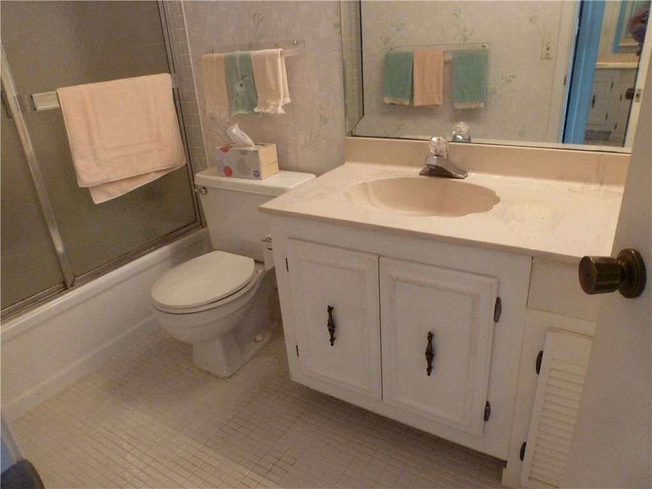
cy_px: 244
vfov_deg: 56.8
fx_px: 452
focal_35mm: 24
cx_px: 326
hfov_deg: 71.6
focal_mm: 4.3
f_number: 3.3
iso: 400
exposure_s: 1/40
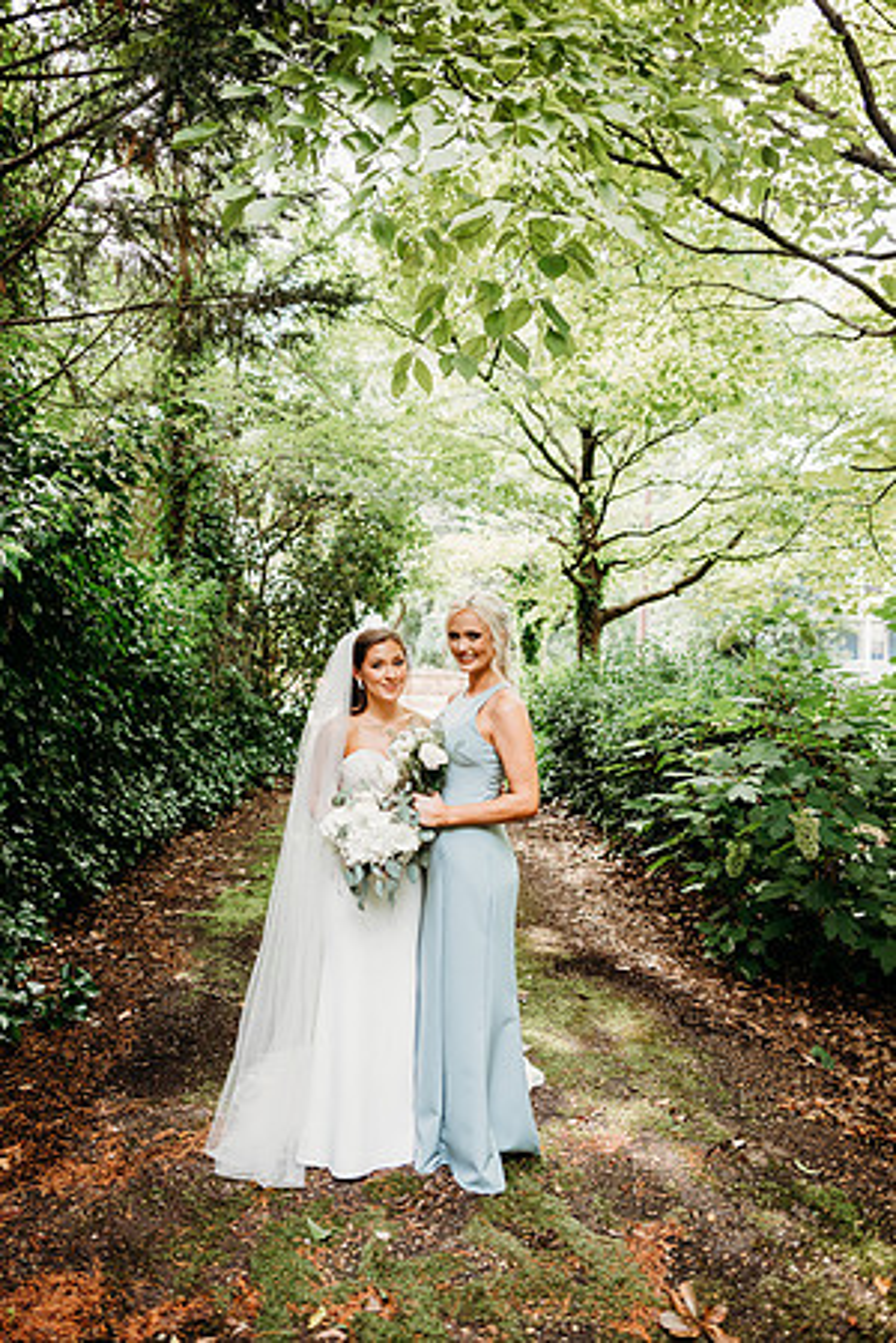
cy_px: 672
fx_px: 896
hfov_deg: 53.1
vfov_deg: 73.7
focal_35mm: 24
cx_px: 448
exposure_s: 1/160
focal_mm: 24
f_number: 2.5
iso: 160
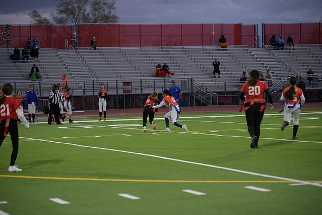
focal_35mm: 122
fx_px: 1091
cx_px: 161
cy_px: 108
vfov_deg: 11.2
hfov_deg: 16.8
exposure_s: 1/200
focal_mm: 122
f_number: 2.8
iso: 400
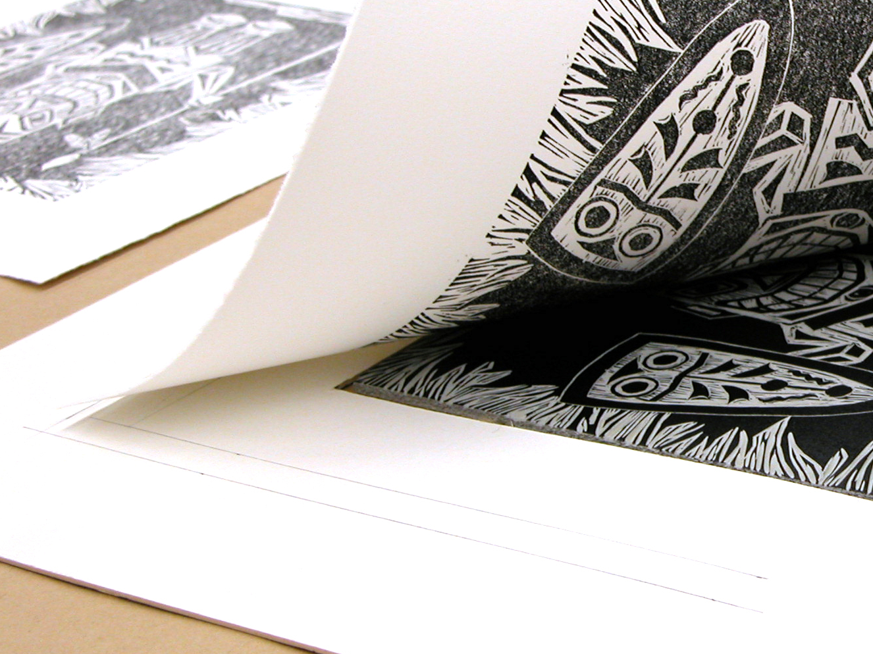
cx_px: 841
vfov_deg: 13.2
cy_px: 282
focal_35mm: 112
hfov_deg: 17.2
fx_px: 2824
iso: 100
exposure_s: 1/49.1
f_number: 3.1
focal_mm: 14.7
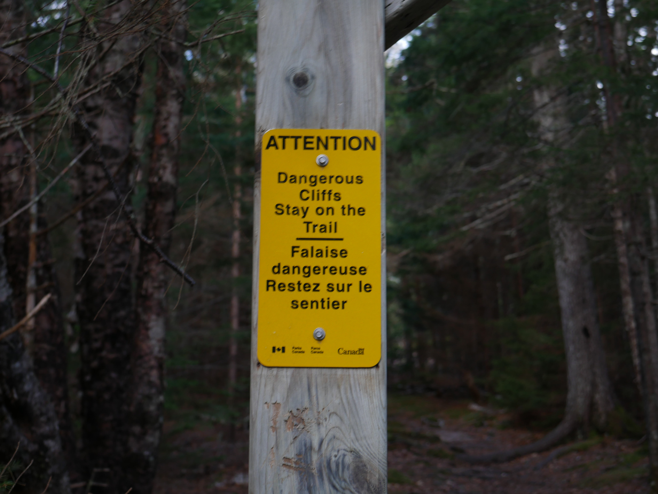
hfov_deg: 35.5
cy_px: 247
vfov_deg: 27.1
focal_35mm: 54
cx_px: 329
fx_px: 1027
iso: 200
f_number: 5.3
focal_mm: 27
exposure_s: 1/25
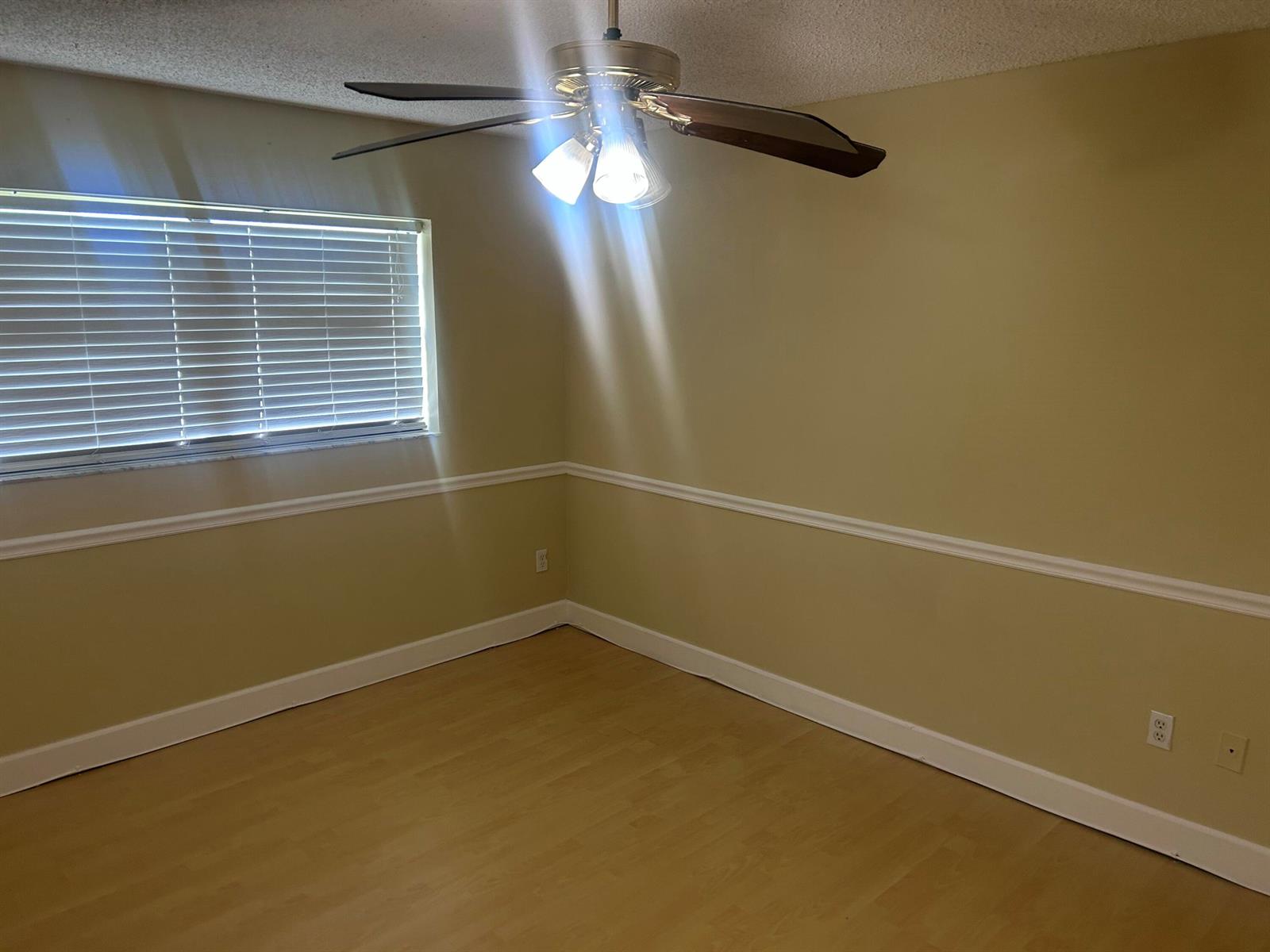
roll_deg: +0.0
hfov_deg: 67.3
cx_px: 635
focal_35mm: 26
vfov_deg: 53.1
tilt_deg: -12.6
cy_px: 476
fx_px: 954
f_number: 1.5
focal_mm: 5.7
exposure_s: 1/60
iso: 125
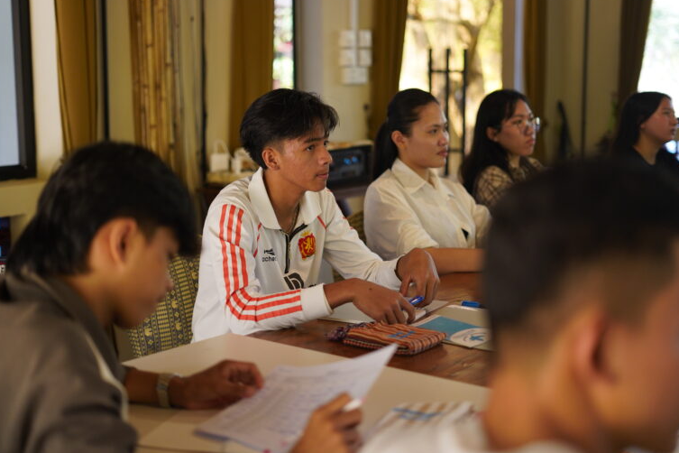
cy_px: 225
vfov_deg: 26.5
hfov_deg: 38.9
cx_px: 338
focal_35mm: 51
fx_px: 962
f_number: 1.8
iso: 800
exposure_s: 1/320
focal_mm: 50
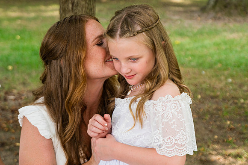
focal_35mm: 76
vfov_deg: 17.9
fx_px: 523
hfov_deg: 26.7
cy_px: 57
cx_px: 132
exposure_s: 1/160
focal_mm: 54
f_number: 4
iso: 250
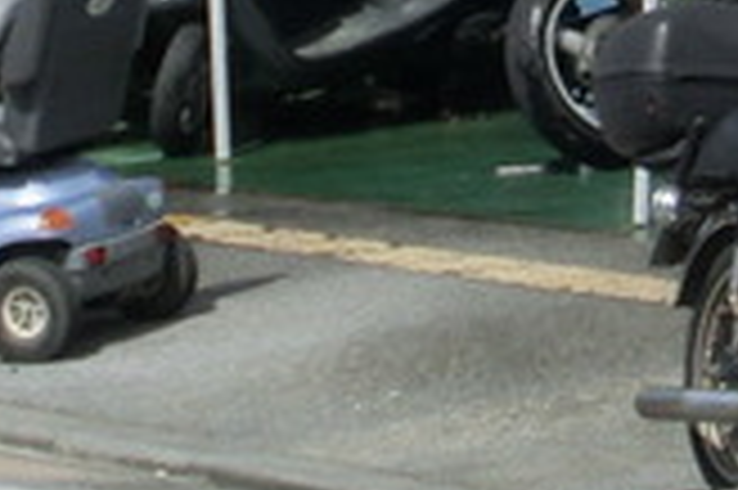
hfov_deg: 4.6
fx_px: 9175
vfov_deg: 3.1
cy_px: -274
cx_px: 846
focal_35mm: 448
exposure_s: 1/800
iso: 100
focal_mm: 12.29
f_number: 4.8
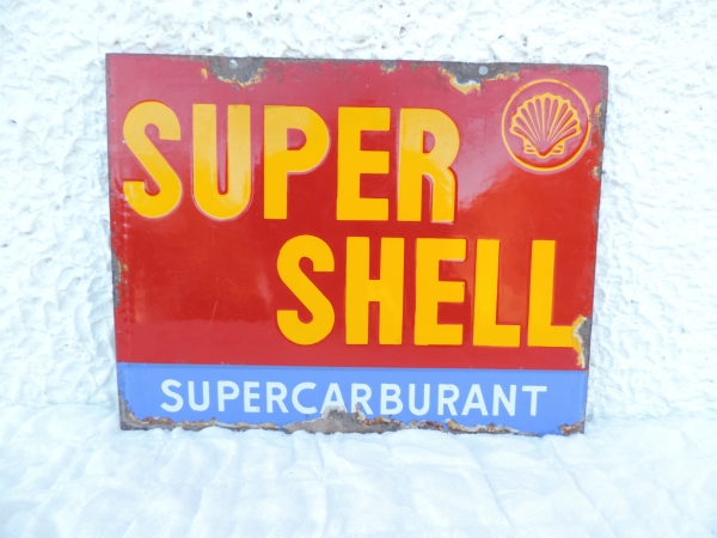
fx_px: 497
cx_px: 358
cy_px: 269
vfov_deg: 56.8
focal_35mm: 24
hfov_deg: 71.6
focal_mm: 4.3
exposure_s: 1/80
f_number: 3
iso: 80
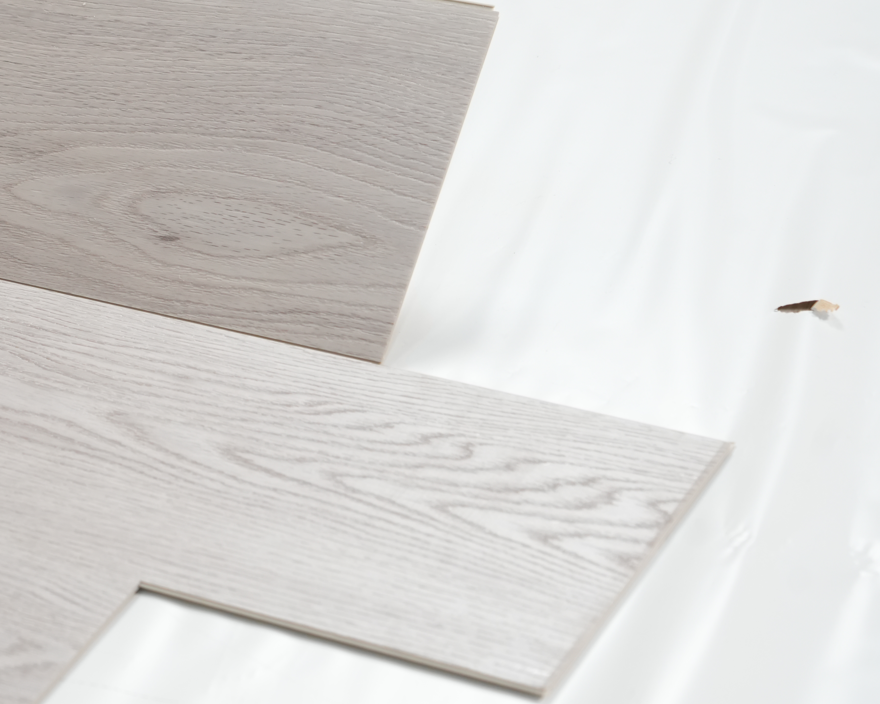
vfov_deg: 10.9
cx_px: 47
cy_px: 241
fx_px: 3672
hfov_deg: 13.5
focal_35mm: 141
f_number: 5.6
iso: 1250
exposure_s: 1/125
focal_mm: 77
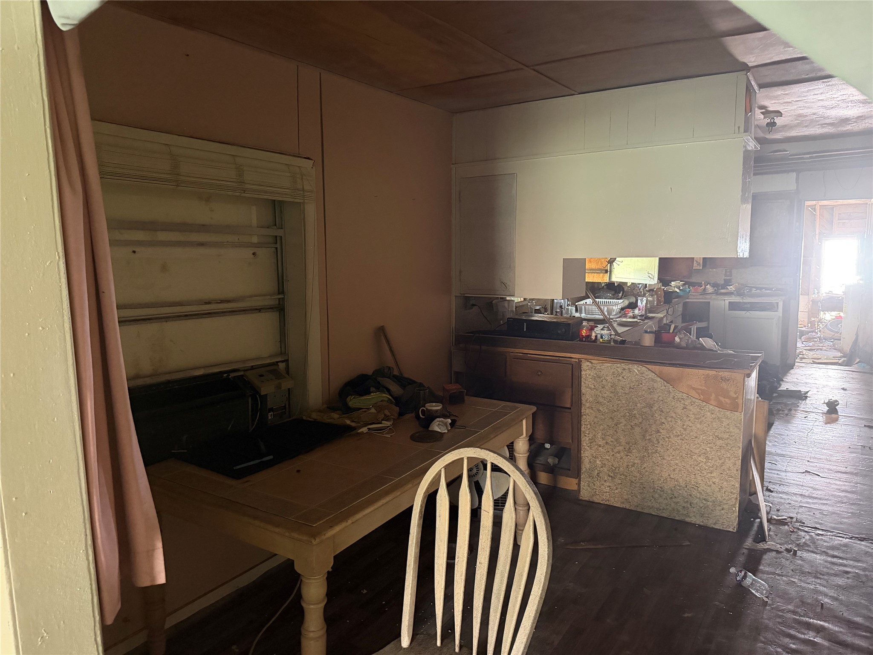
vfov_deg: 56.8
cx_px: 436
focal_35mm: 24
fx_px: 605
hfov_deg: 71.6
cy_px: 328
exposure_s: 1/35
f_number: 1.78
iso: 1000
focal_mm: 6.76
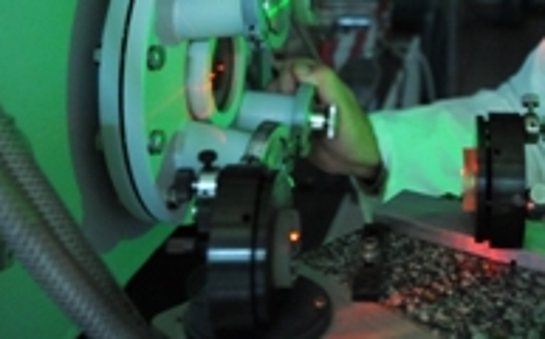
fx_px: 801
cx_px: 398
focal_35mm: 54
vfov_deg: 22.8
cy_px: -13
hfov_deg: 36.8
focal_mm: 24
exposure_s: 1/20
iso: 2500
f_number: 2.8
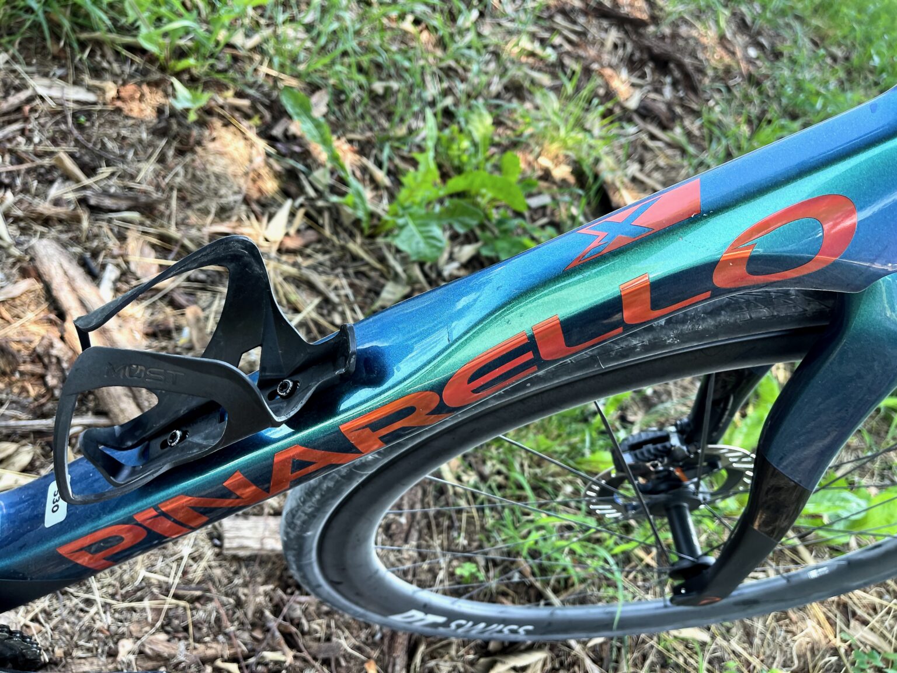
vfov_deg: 54.9
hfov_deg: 69.4
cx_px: 448
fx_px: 648
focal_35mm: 25
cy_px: 336
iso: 32
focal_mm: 5.1
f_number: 1.6
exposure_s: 1/121
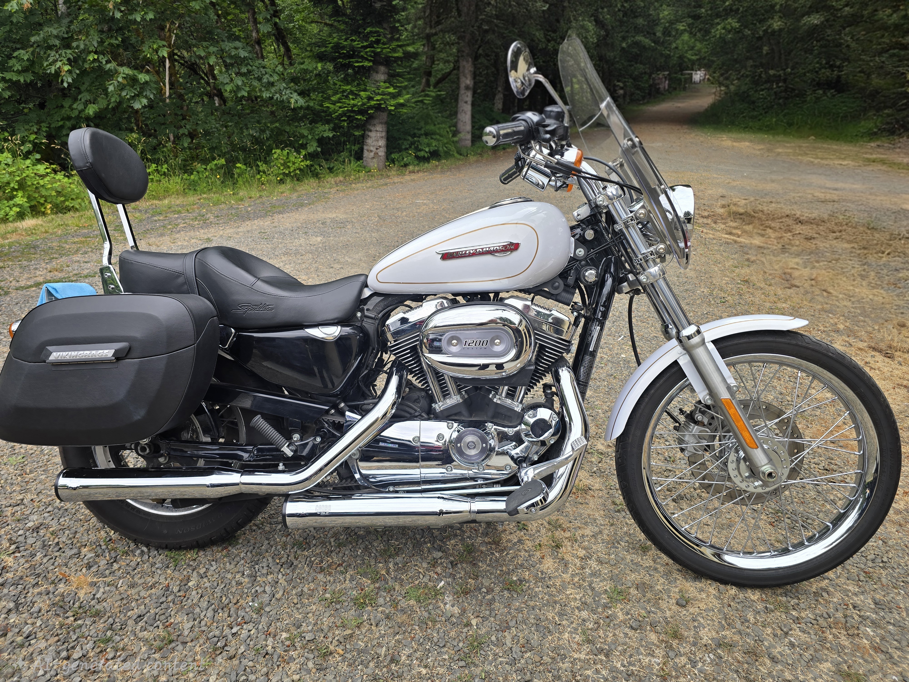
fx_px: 604
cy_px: 341
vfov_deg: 58.9
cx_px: 454
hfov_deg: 73.9
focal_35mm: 23
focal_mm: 6.3
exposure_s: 1/182
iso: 16
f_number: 1.7
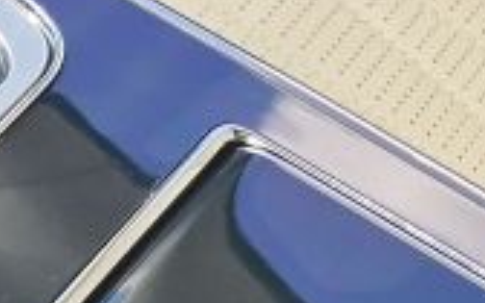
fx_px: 1917
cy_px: -196
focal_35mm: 145
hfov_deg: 10.7
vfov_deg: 8.8
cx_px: -895
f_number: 1.8
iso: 50
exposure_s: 1/180
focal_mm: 6.4
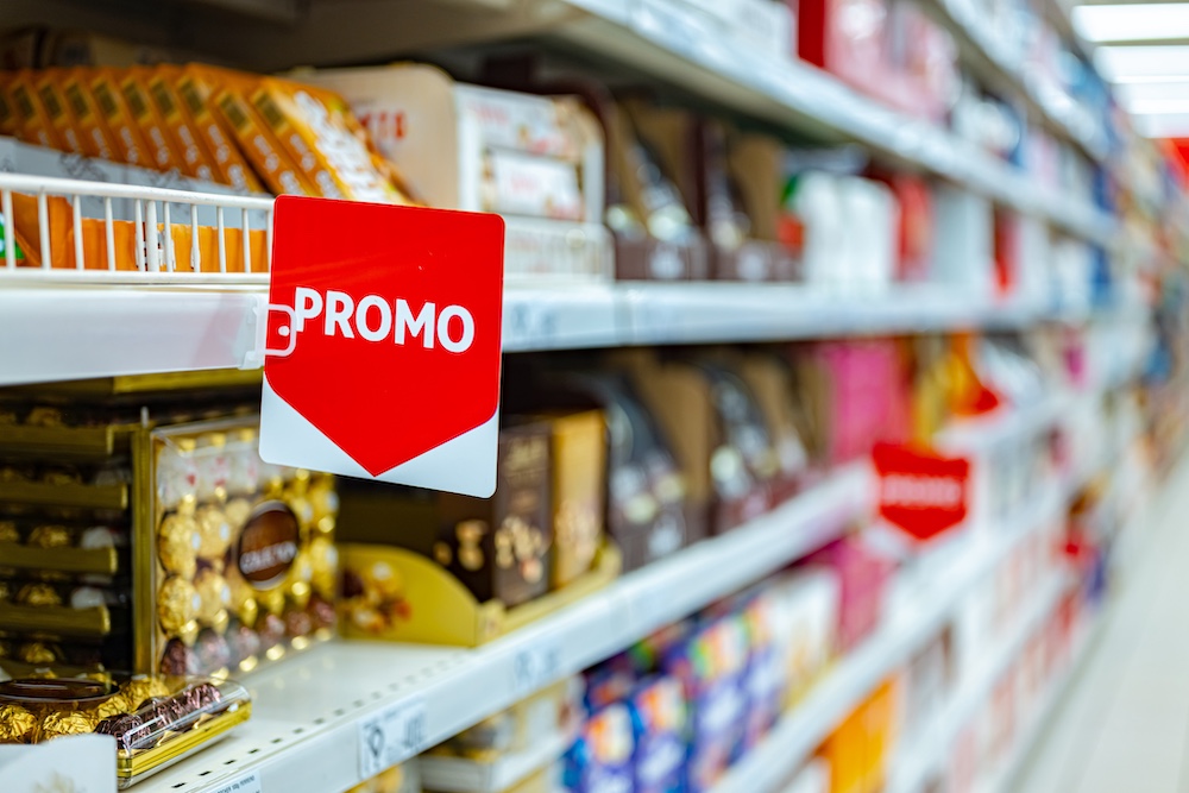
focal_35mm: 50
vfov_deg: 27.0
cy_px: 396
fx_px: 1652
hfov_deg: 39.6
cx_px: 594
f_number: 1.8
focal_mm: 50
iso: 200
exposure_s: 1/50
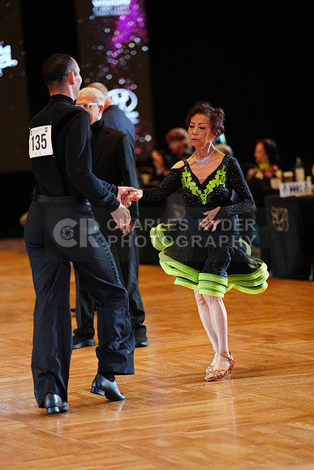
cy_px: 235
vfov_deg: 11.5
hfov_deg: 7.7
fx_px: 2327
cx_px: 157
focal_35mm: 178
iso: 2000
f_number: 2.8
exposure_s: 1/500
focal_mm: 178
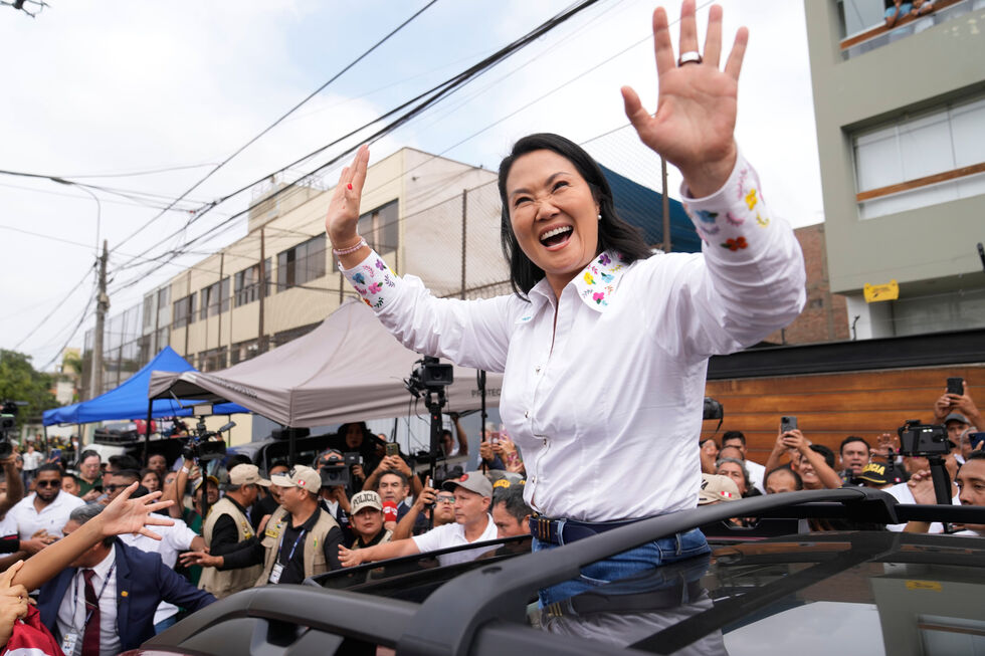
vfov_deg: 53.1
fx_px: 657
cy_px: 328
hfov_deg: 73.8
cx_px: 492
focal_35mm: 24
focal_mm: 24
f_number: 3.5
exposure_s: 1/2000
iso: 400
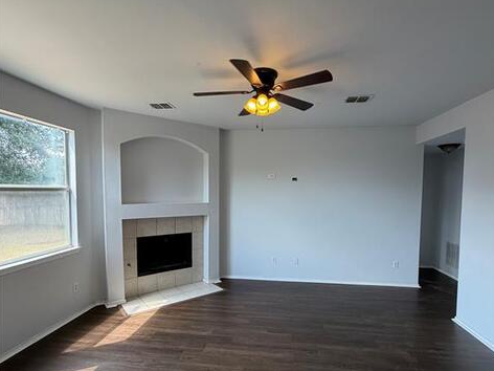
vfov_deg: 68.4
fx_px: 271
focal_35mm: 19
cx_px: 248
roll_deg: +0.2
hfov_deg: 84.7
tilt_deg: -3.0
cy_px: 209
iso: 100
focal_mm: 2.22
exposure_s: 1/120
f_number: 2.2
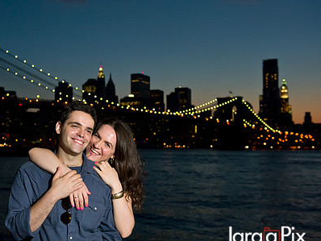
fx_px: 455
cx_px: 100
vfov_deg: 29.7
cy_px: 114
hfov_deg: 38.3
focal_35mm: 49
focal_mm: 35
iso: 1600
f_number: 4
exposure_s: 1/125
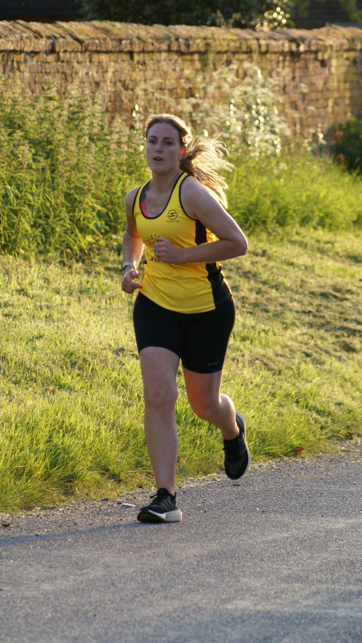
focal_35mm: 284
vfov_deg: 7.6
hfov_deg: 4.3
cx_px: 148
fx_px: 4846
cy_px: 321
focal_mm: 180
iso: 800
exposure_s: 1/500
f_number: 5.6
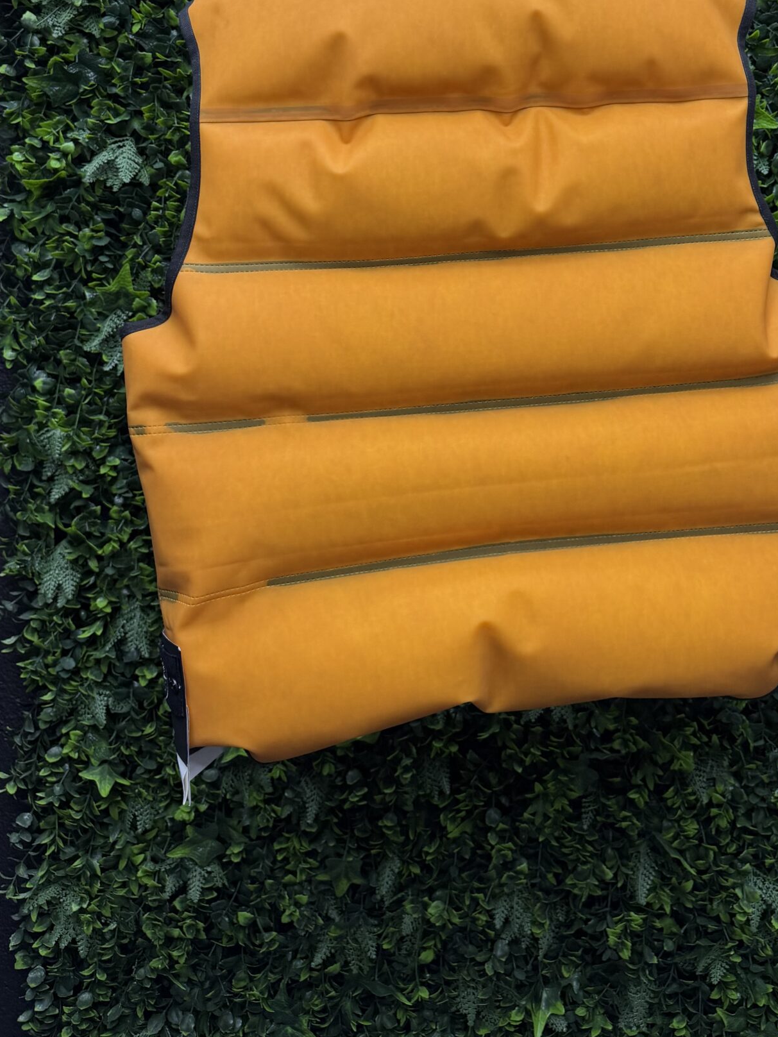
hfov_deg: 37.6
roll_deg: -0.3
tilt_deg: -2.6
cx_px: 468
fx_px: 1139
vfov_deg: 47.3
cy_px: 266
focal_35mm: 38
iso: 80
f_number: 1.78
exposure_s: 1/84
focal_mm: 6.76
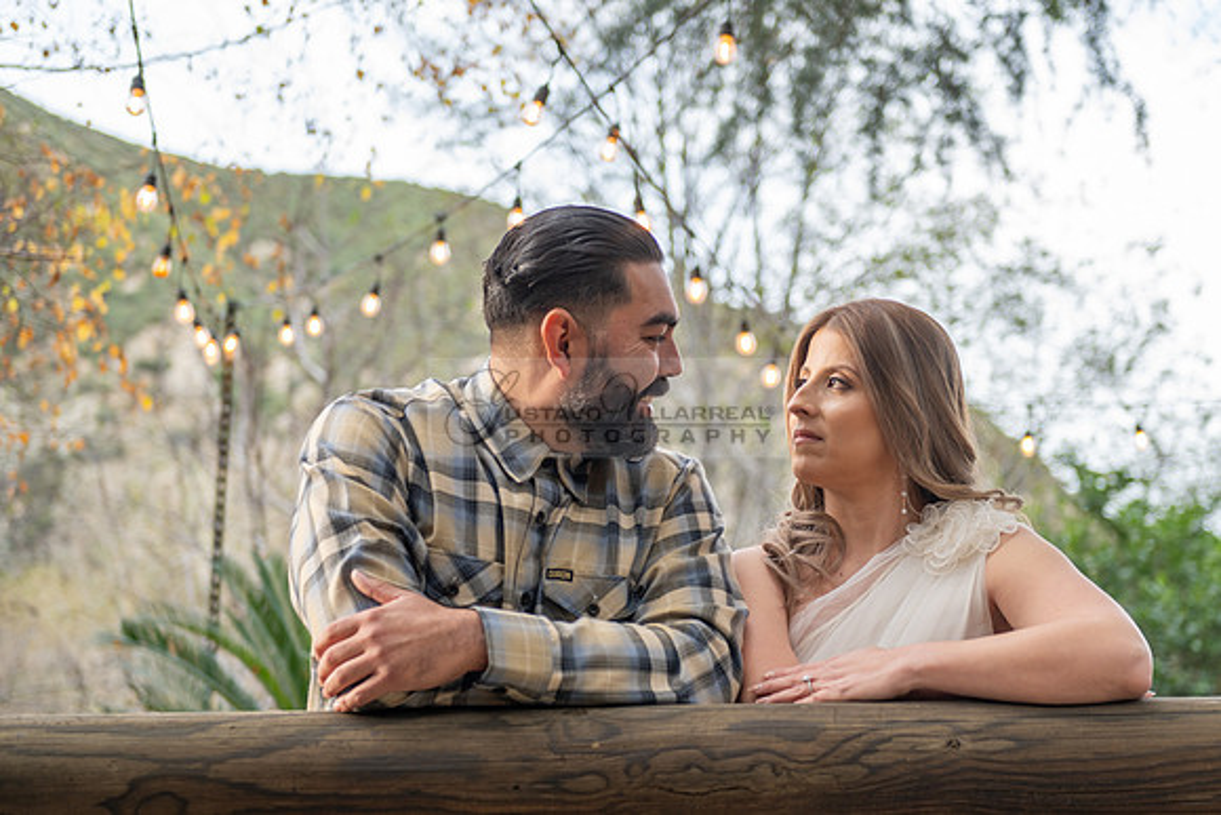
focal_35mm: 64
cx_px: 655
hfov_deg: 31.3
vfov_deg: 21.2
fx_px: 2180
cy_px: 438
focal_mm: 58
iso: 200
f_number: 3.2
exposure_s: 1/160
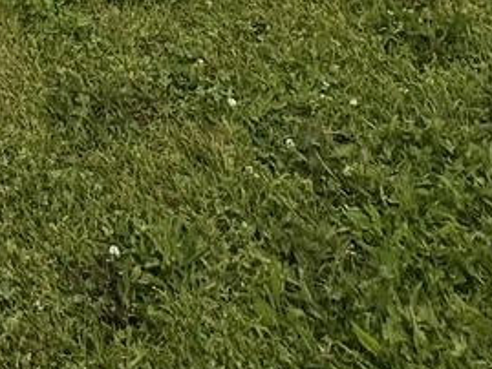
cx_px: -223
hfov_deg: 22.0
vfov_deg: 13.3
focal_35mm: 75
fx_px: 1066
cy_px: -564
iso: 40
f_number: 2.2
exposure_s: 1/211
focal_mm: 2.22
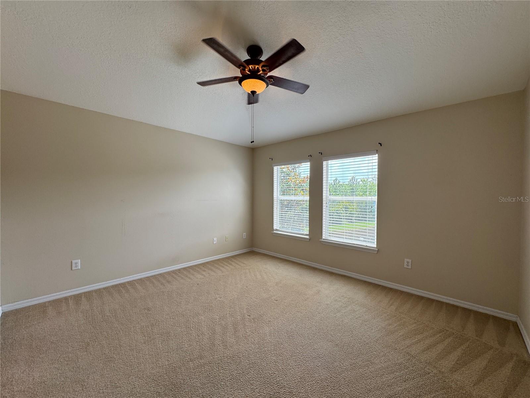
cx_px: 265
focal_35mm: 14
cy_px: 199
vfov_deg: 85.7
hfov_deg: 102.1
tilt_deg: -1.2
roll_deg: +0.9
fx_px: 214
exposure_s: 1/202
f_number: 2.2
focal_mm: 2.22
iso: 40
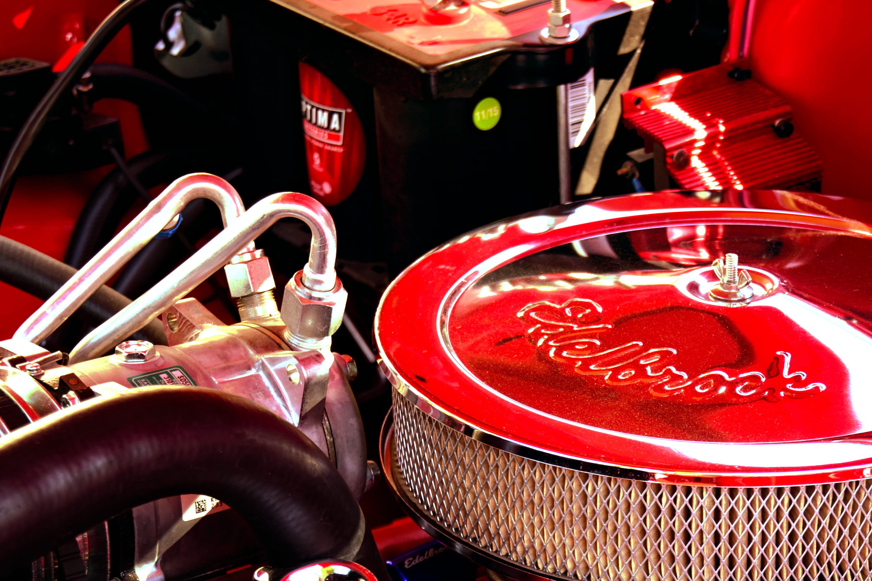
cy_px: 515
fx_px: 2761
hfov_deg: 17.9
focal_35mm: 114
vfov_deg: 11.9
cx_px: 609
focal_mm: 38
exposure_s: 1/100
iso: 50
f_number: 3.3
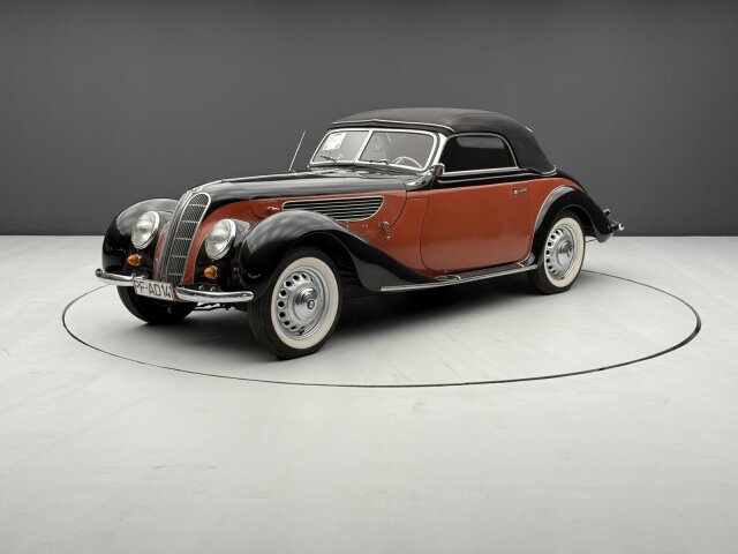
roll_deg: -0.2
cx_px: 369
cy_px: 277
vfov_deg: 30.3
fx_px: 1023
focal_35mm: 48
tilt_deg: -10.2
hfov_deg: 39.7
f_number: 1.78
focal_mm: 6.76
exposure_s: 1/49
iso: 80
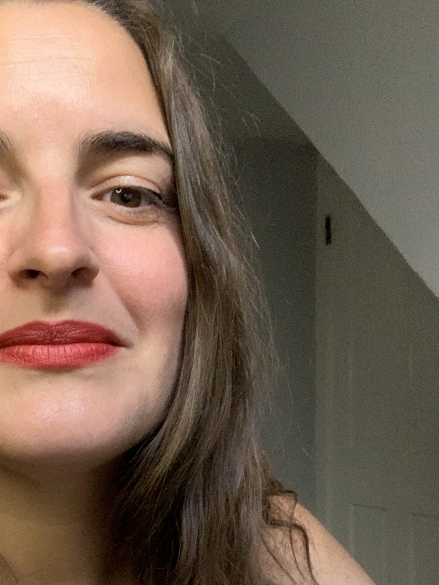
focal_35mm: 51
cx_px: 106
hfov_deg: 28.1
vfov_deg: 37.0
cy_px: 405
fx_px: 862
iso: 320
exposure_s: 1/35
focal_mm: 2.87
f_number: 2.2
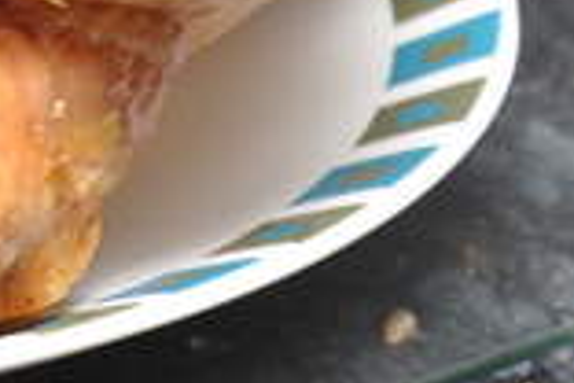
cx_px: -309
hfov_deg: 6.9
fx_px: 4703
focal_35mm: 295
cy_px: -333
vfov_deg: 4.6
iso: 640
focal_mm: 48
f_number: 5.6
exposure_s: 1/60
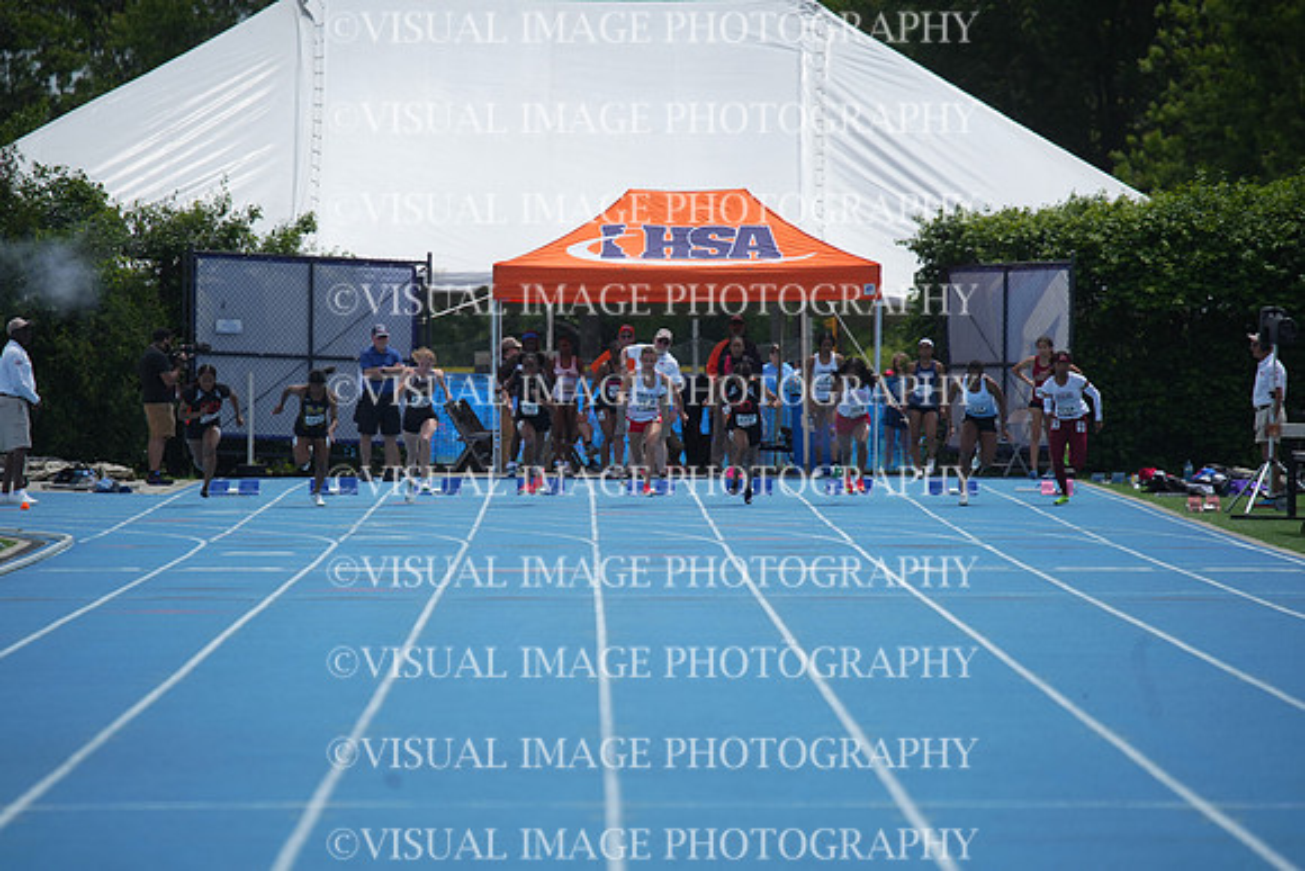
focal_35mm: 330
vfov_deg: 4.2
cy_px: 436
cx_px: 652
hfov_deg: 6.2
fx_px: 11965
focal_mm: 330
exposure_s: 1/2500
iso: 320
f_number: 5.6
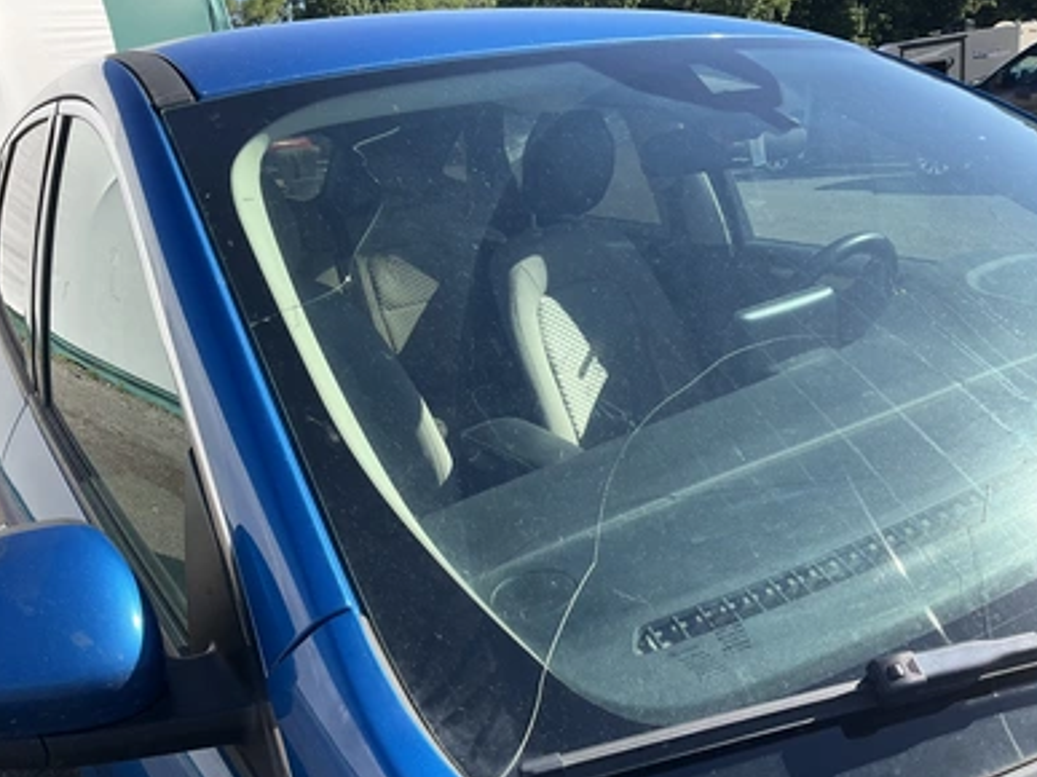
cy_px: 397
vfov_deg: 46.8
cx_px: 520
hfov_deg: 60.0
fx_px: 898
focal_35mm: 30
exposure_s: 1/709
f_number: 1.8
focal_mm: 3
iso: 25
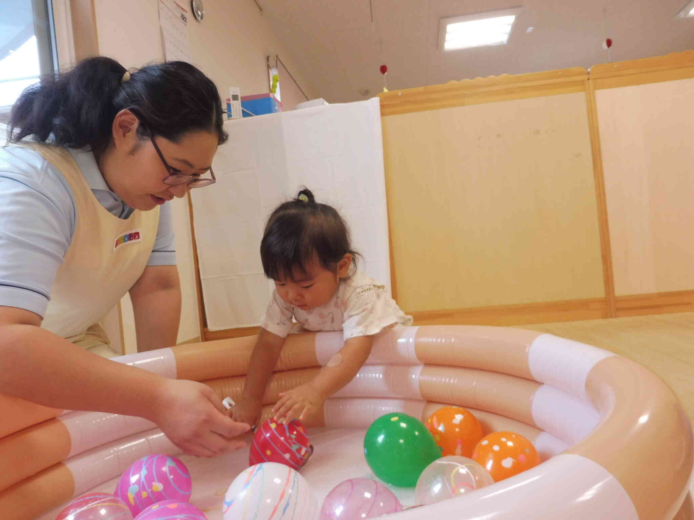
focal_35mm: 24
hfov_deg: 71.6
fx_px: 481
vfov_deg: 56.8
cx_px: 347
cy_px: 260
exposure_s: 1/60
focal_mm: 4.3
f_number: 3.3
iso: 100
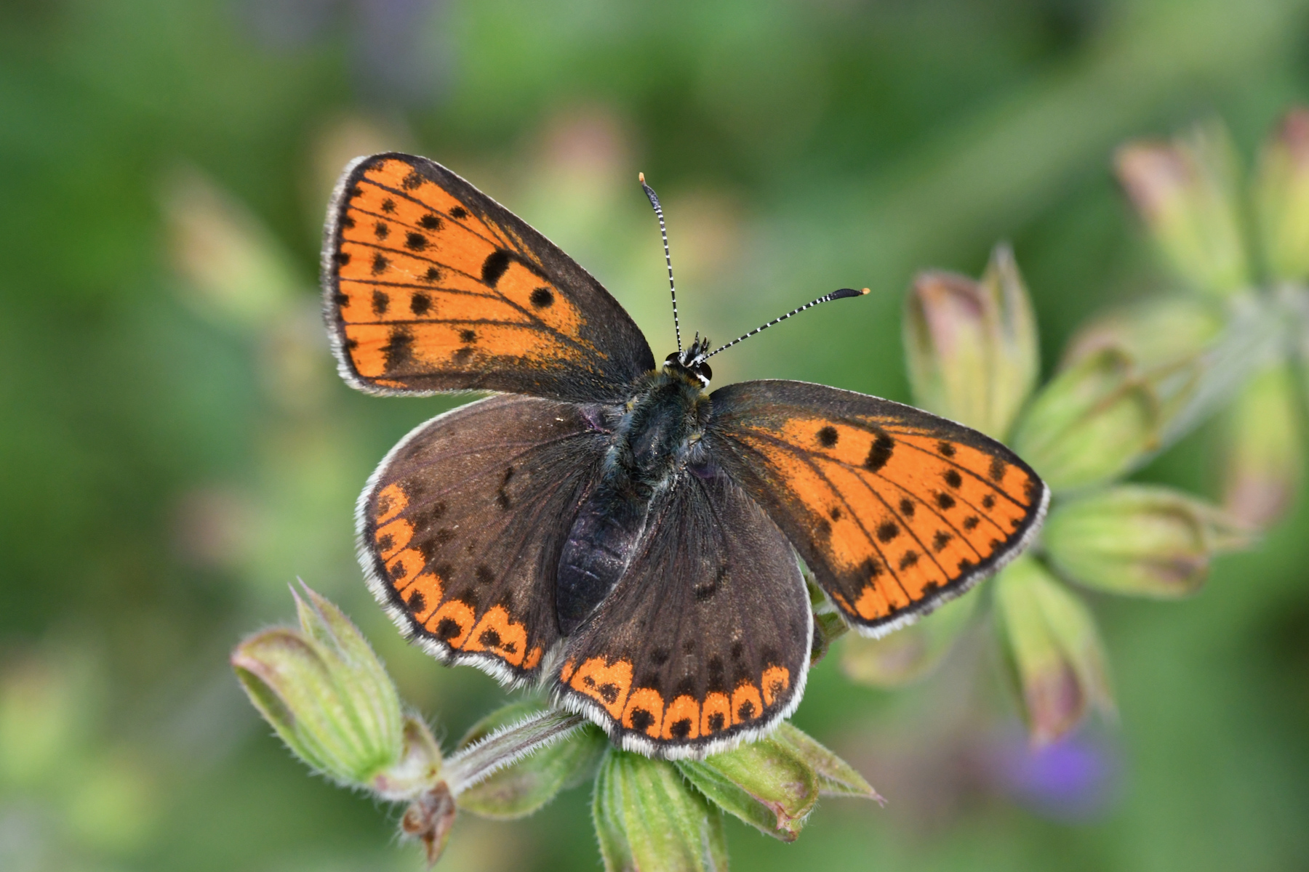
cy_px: 436
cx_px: 654
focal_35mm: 157
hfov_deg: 13.1
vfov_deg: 8.7
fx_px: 5708
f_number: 16
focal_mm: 105
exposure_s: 1/640
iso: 1100
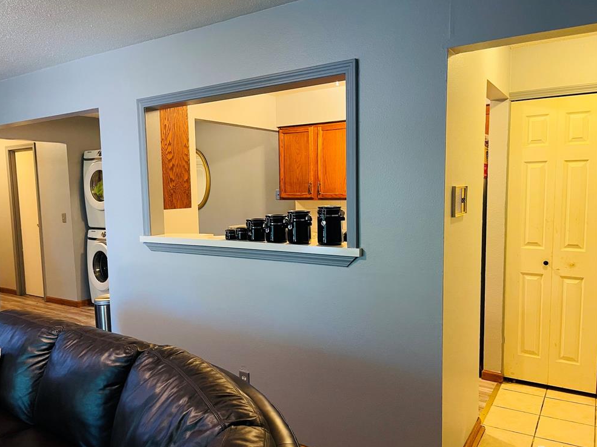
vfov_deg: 53.0
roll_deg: +0.9
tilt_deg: -6.3
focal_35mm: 26
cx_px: 288
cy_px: 228
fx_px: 448
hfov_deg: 67.3
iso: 400
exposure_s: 1/60
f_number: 1.6
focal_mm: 5.1
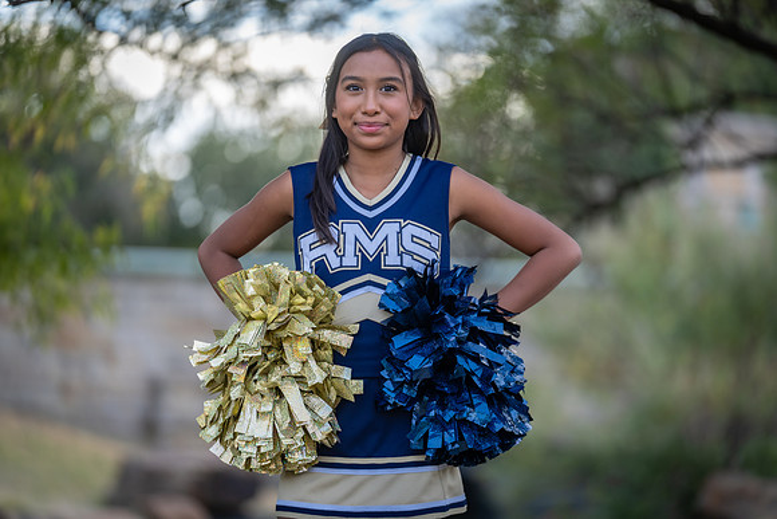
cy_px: 260
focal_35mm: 148
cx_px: 388
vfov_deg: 9.3
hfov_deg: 13.9
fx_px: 3195
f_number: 2.8
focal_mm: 148
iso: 160
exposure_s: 1/320
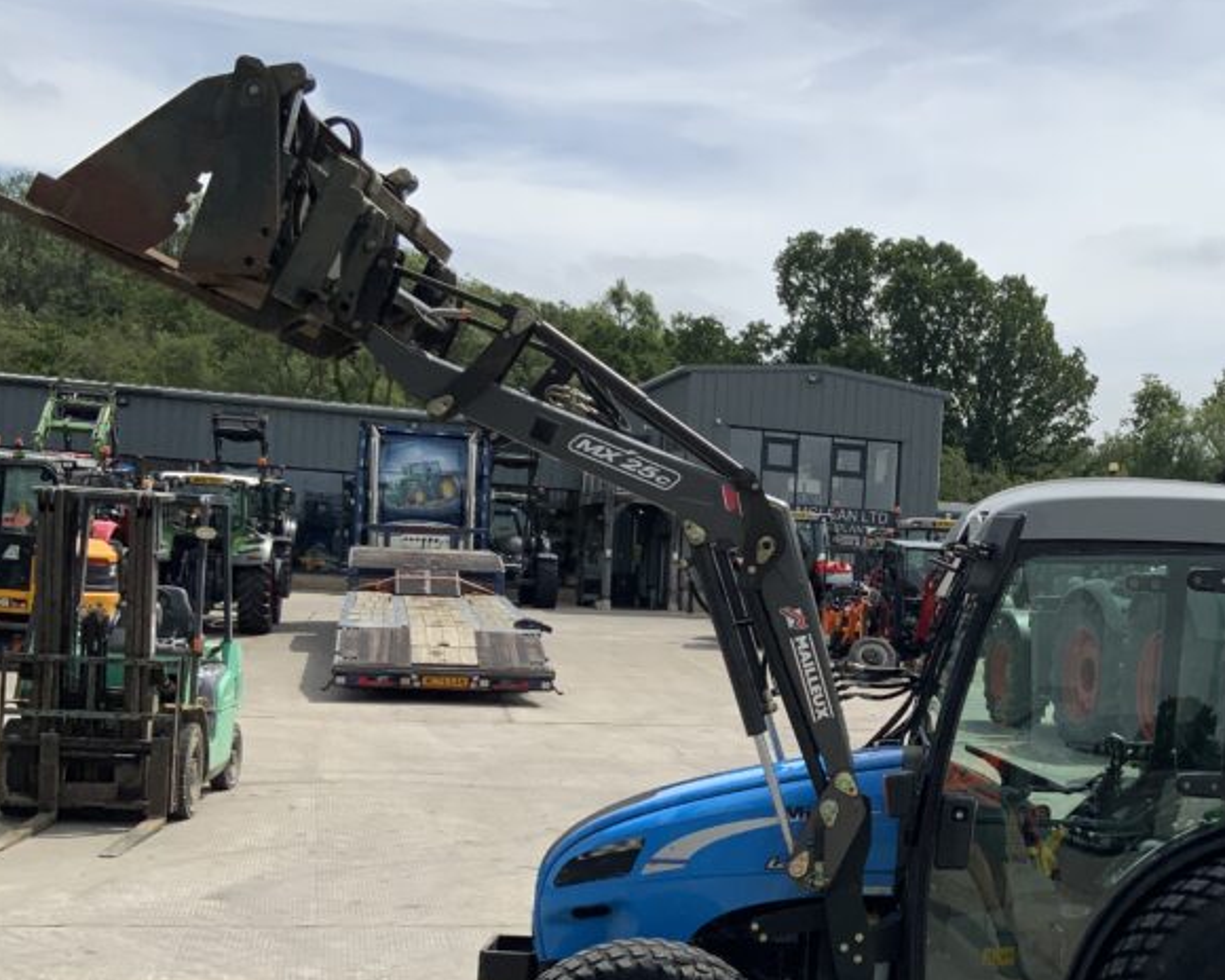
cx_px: 967
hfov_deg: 36.2
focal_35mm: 50
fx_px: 1813
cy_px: 627
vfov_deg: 30.1
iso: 20
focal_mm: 3
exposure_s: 1/4065
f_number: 1.8
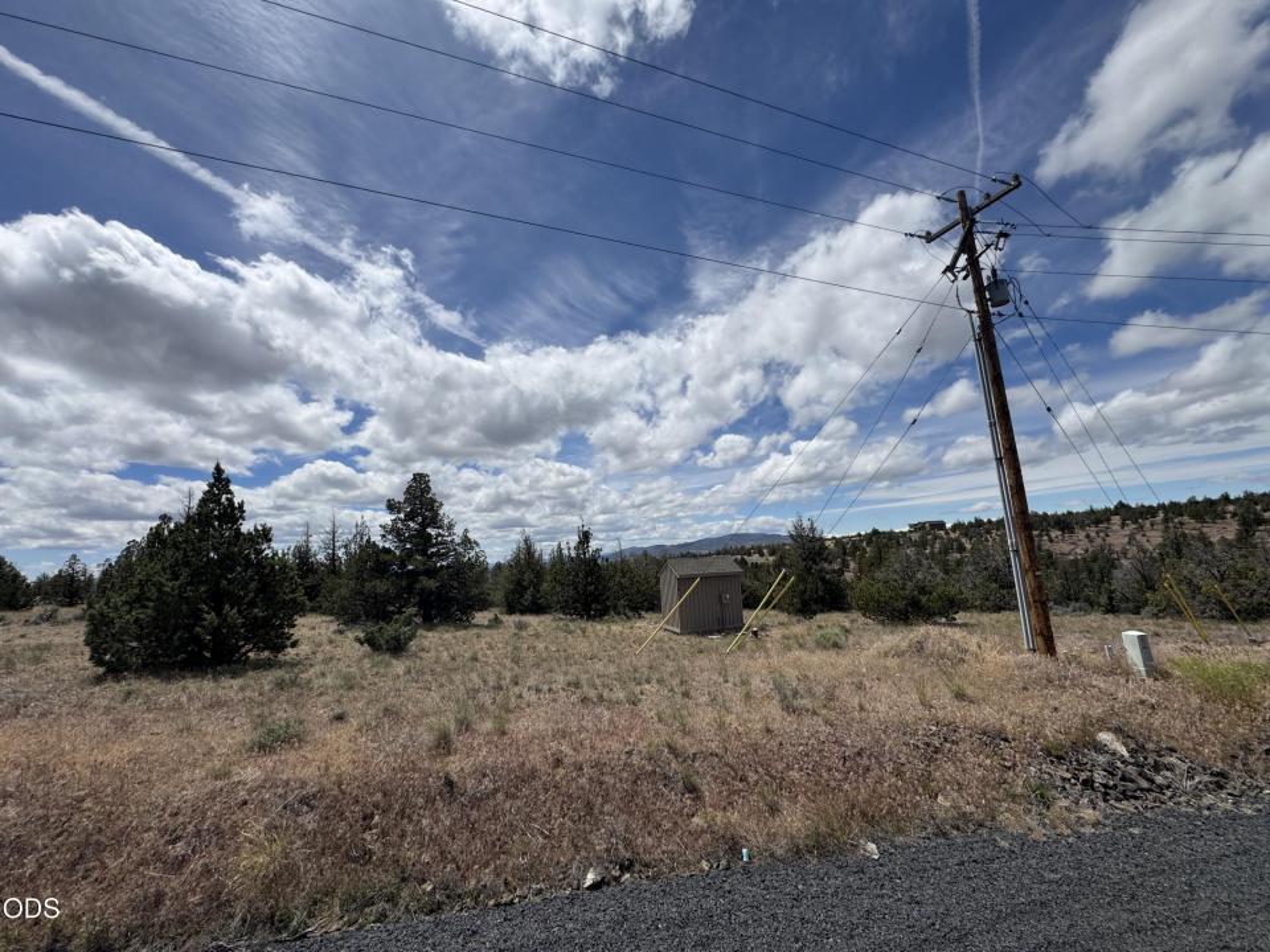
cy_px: 476
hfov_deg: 102.1
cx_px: 635
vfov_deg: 85.7
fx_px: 514
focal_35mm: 14
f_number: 2.2
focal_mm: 2.22
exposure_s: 1/4132
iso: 32
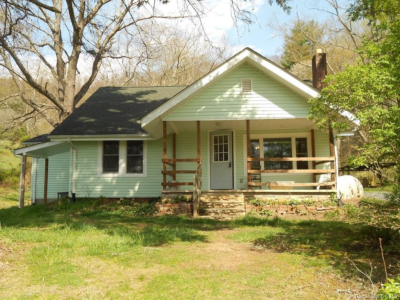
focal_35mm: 32
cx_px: 200
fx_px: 370
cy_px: 150
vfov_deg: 44.2
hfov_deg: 56.8
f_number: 3.6
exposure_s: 1/320
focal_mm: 5.8
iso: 80
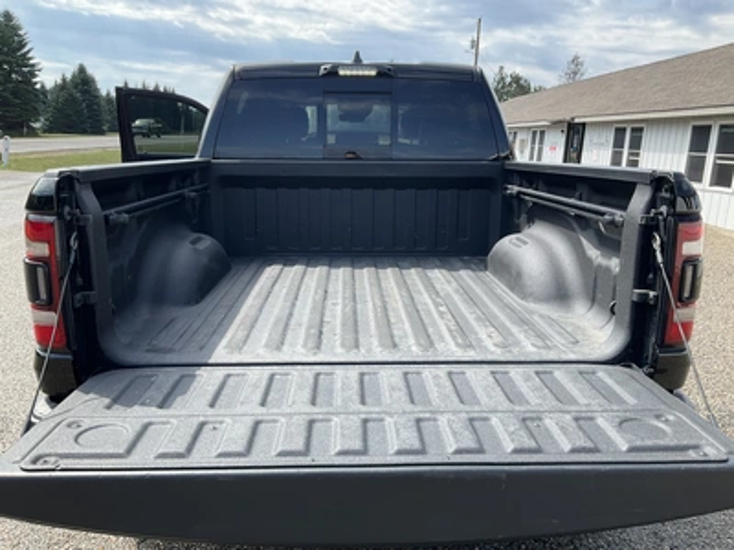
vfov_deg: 48.2
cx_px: 367
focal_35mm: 29
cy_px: 275
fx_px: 615
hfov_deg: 61.7
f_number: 1.8
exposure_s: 1/792
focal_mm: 3
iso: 25
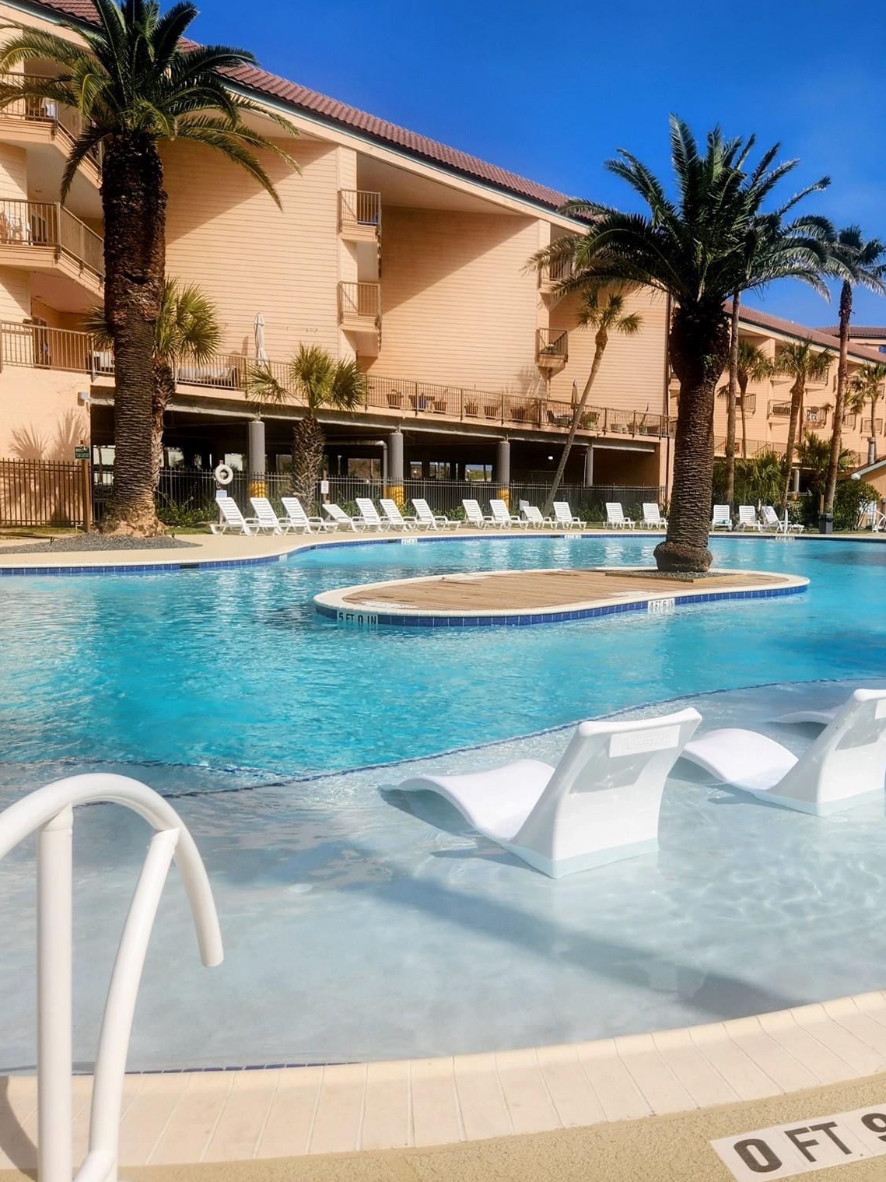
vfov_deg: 58.4
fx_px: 1058
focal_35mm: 31
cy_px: 589
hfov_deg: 44.7
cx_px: 601
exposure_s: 1/2745
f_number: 1.8
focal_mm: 5.4
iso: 20
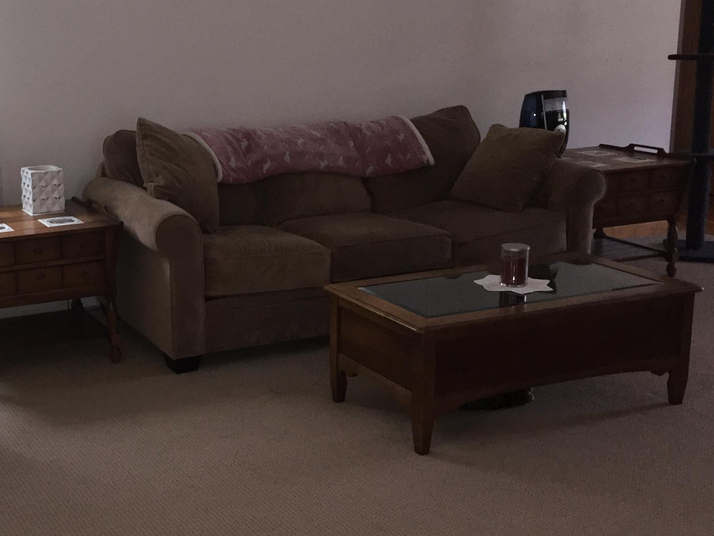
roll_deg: +0.2
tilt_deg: -13.7
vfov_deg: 28.0
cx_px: 124
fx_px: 1073
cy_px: 240
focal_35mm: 52
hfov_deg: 35.4
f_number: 2.2
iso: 200
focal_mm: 4.15
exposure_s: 1/24
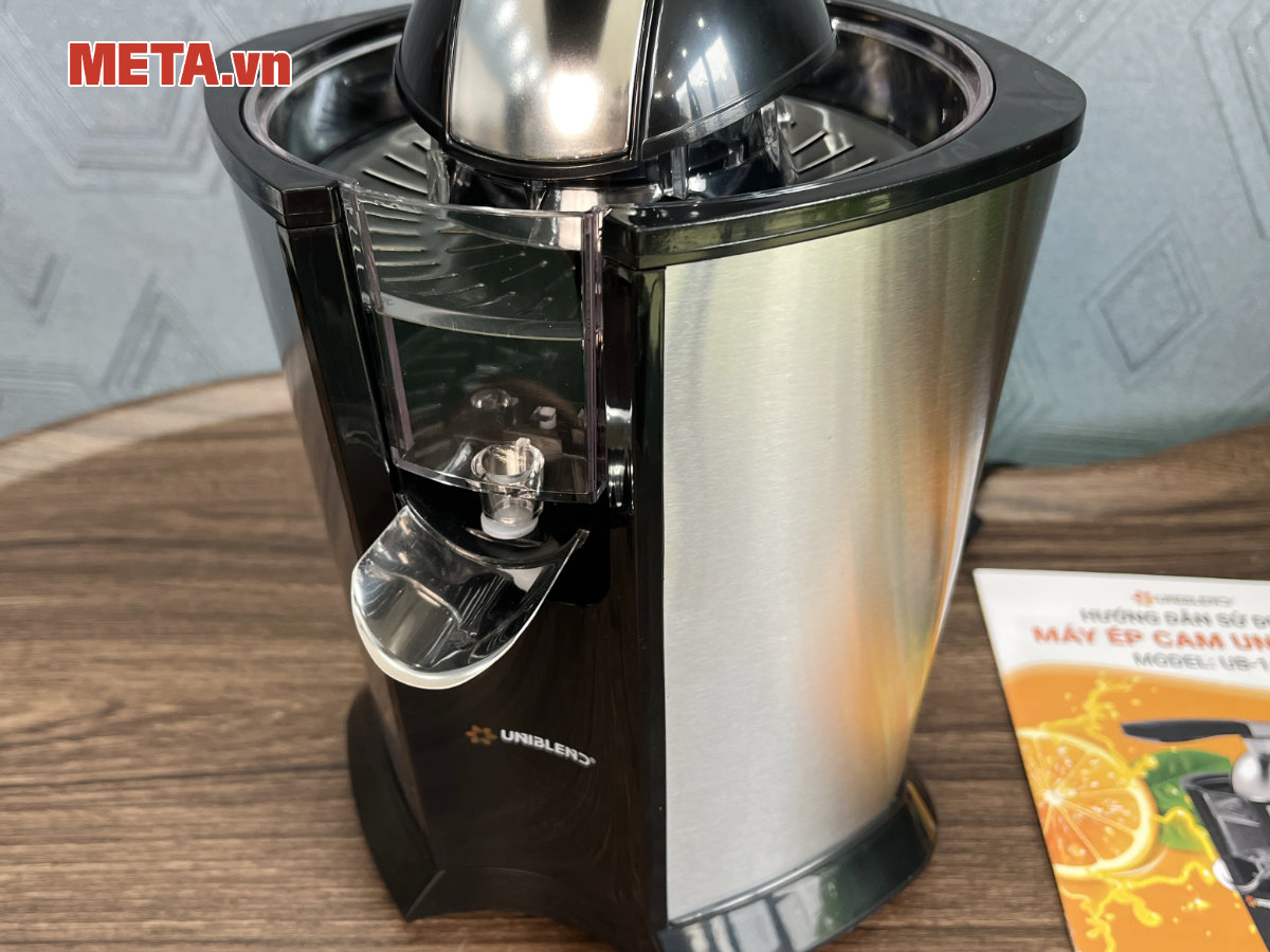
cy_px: 476
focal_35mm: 26
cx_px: 635
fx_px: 954
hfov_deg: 67.3
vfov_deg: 53.1
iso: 125
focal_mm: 5.1
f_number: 1.6
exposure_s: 1/121
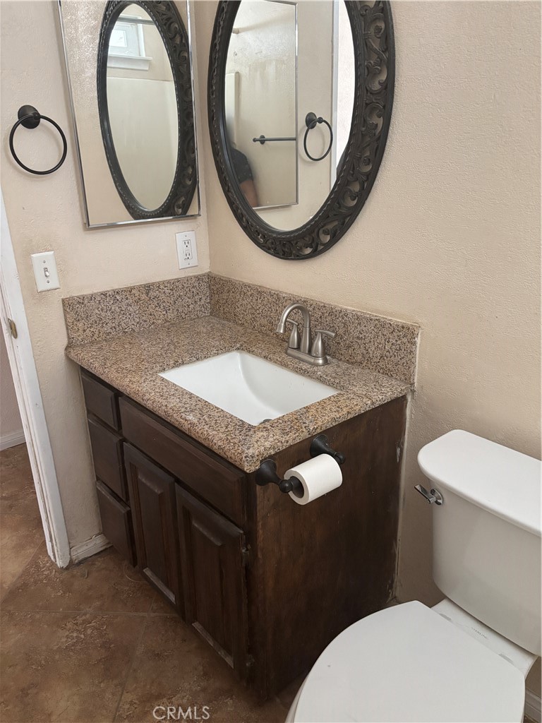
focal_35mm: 26
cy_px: 362
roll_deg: +0.8
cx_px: 271
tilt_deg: -23.1
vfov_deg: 67.3
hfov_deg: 53.1
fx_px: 543
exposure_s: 1/60
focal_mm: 5.96
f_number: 1.6
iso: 500
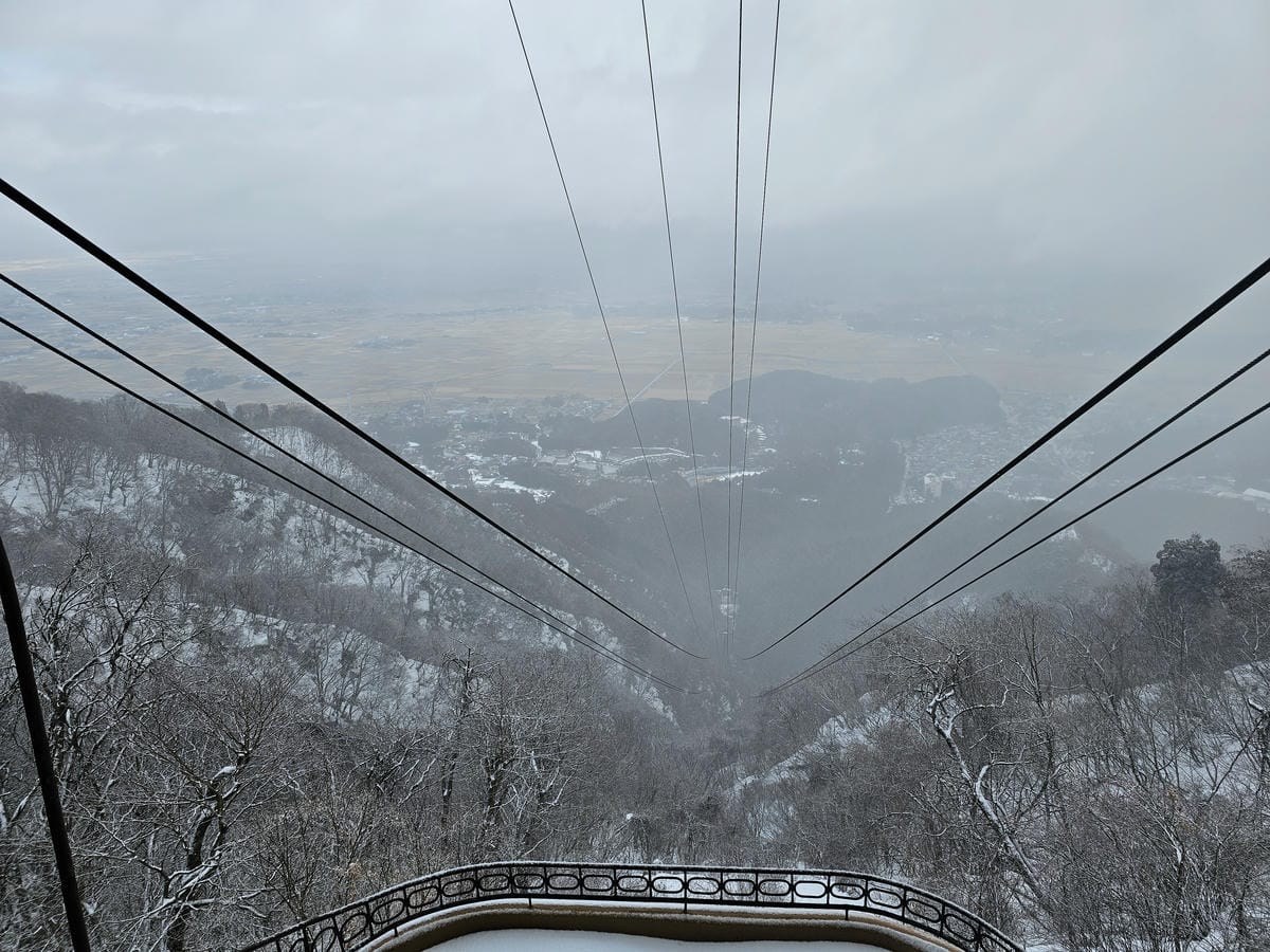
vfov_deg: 58.9
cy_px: 476
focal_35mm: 23
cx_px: 635
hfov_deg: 73.9
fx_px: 844
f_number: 1.7
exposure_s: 1/557
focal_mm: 6.3
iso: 10
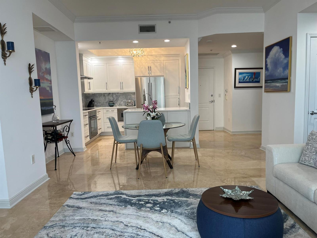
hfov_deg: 67.3
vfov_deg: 53.1
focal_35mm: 26
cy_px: 119
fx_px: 238
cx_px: 158
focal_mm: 5.1
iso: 80
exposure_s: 1/120
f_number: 1.6
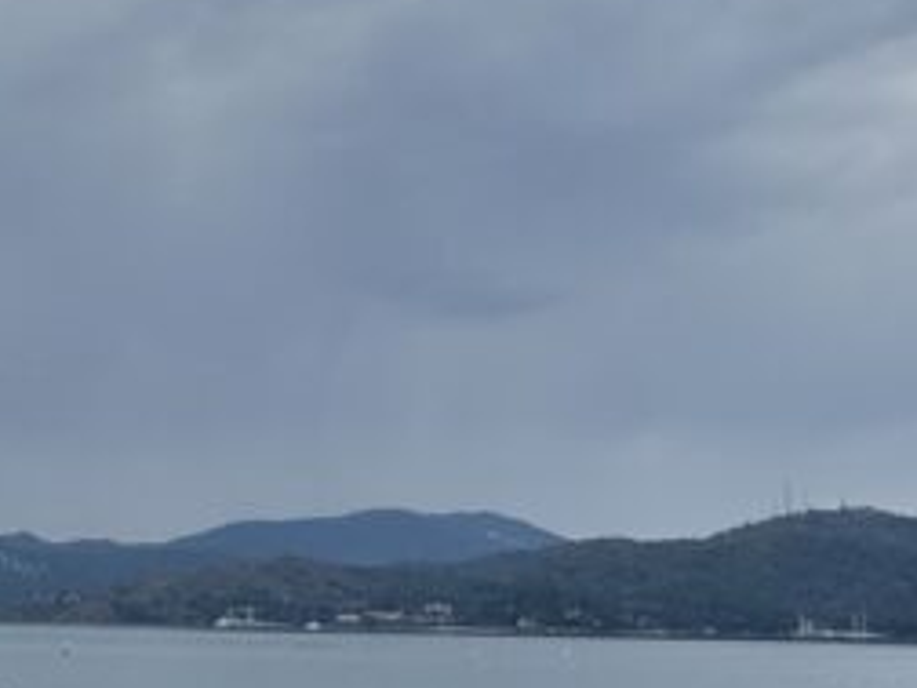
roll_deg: -1.9
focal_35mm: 71
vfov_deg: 20.7
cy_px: 353
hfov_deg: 25.2
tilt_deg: +7.6
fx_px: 1881
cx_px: -124
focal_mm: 2.22
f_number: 2.2
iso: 50
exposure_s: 1/2083
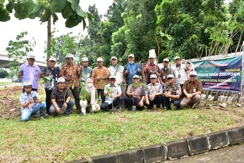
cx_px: 122
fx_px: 203
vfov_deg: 43.6
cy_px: 82
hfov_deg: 61.9
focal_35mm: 30
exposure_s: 1/60
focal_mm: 20
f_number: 9
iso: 100
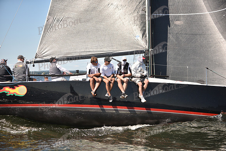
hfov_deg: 28.8
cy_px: 76
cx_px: 113
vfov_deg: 19.5
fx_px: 440
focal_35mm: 70
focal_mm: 70
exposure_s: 1/1600
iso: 250
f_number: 2.8
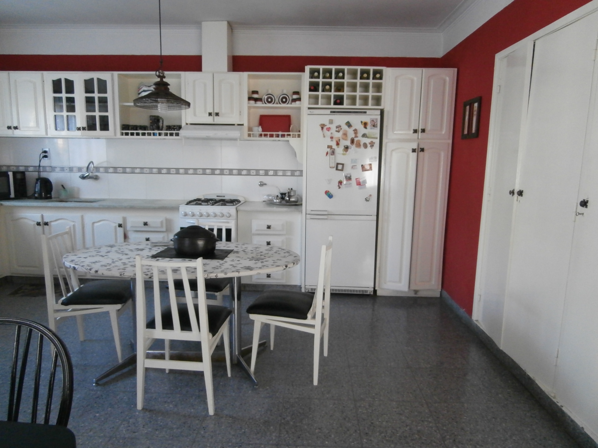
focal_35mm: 24
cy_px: 224
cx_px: 299
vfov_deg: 56.8
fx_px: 415
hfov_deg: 71.6
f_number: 3
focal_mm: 4.2
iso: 400
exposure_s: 1/10
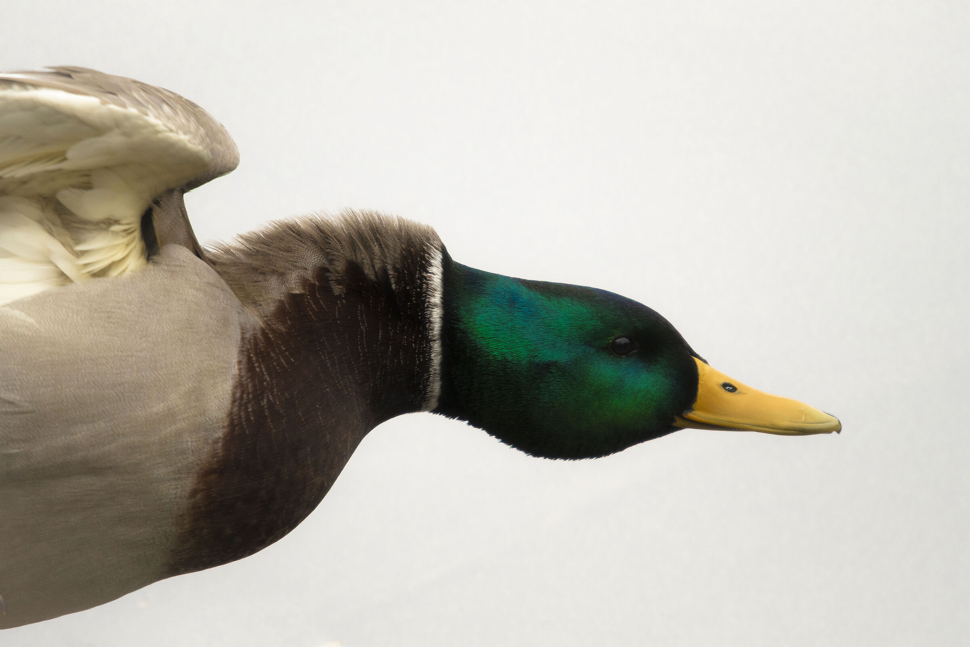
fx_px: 16165
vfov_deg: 2.3
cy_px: 324
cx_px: 485
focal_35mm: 600
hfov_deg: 3.4
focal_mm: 400
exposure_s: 1/800
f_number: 5.6
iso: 320
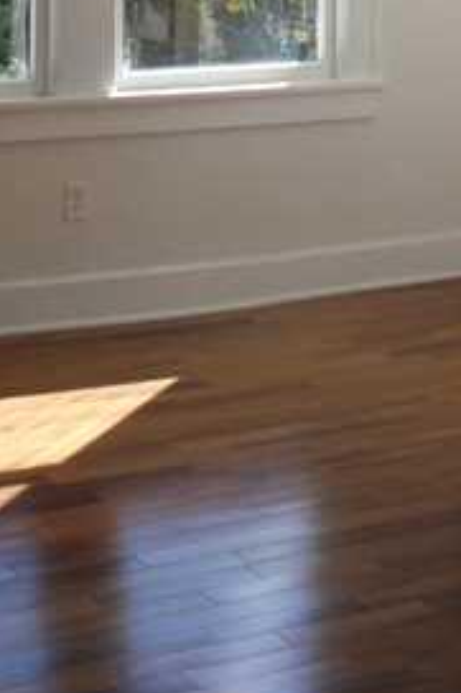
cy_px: -54
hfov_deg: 13.1
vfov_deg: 18.9
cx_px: 239
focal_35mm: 104
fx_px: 2000
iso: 64
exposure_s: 1/200
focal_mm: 6.07
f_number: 3.5
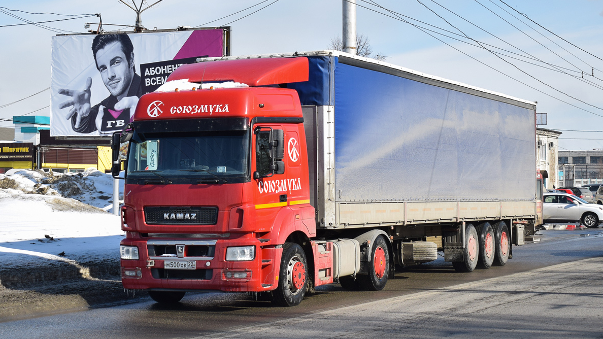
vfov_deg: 21.6
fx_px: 888
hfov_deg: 37.5
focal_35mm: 56
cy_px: 145
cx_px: 302
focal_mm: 35
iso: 200
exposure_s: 1/1000
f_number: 5.6
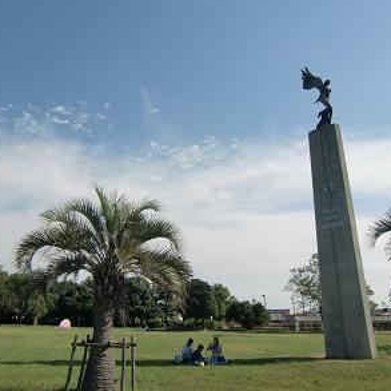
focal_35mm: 29
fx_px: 371
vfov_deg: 55.6
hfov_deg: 55.6
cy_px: 196
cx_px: 193
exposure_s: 1/250
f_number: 7.5
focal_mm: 4.3
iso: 64
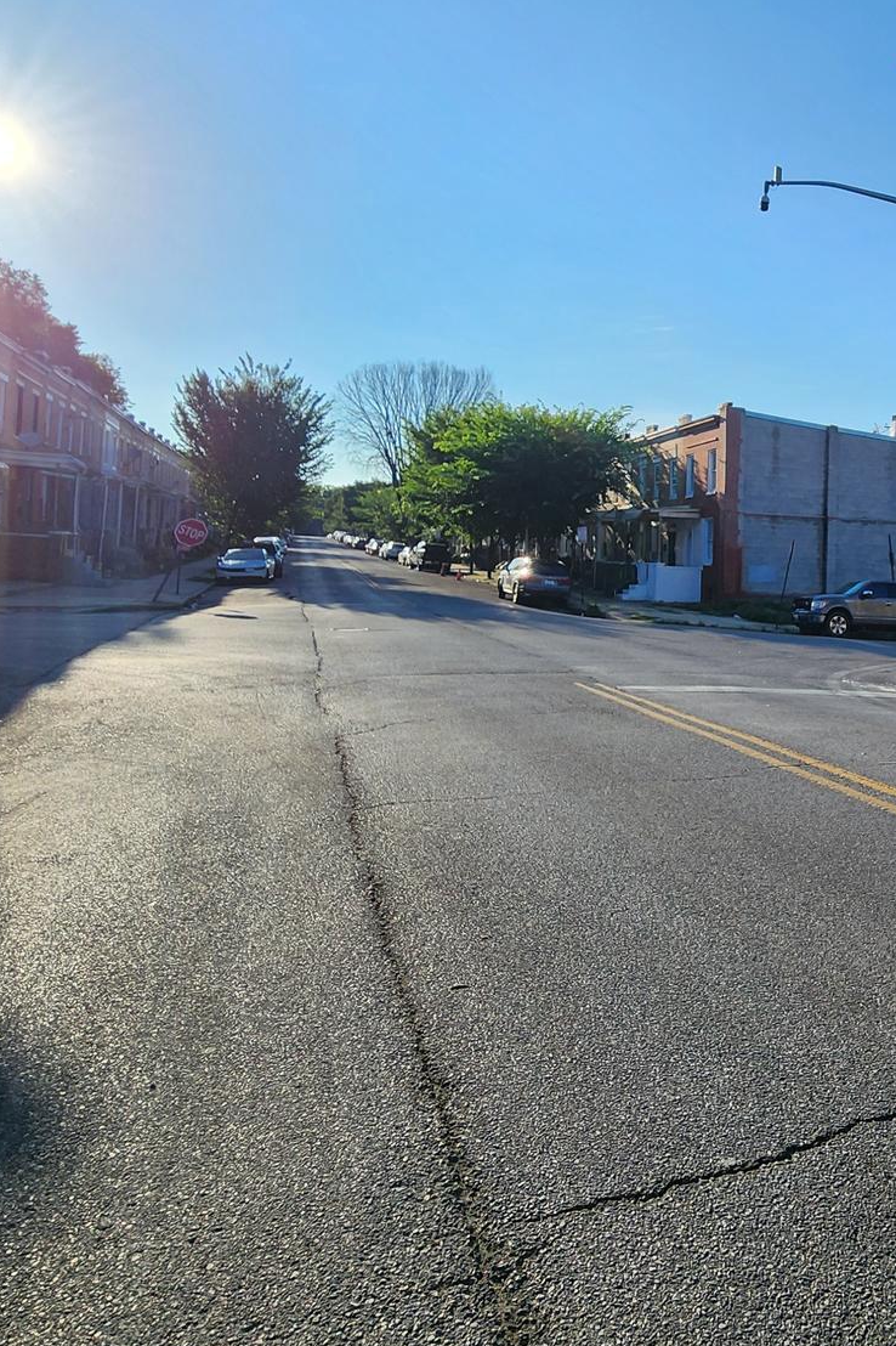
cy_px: 520
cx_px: 790
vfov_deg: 70.6
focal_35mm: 25
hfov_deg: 46.7
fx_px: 934
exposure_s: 1/3084
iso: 50
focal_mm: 2.2
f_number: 2.2
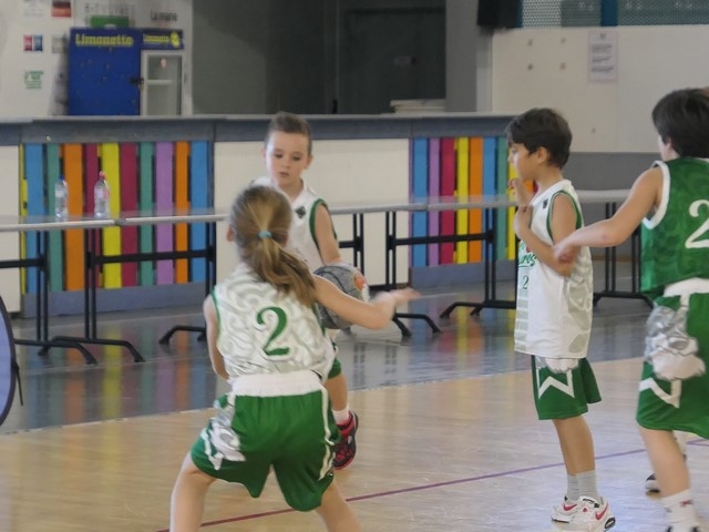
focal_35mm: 156
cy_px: 266
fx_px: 3195
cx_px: 354
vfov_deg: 9.5
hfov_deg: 12.7
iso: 1000
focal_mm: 26.4
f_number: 2.8
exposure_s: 1/125
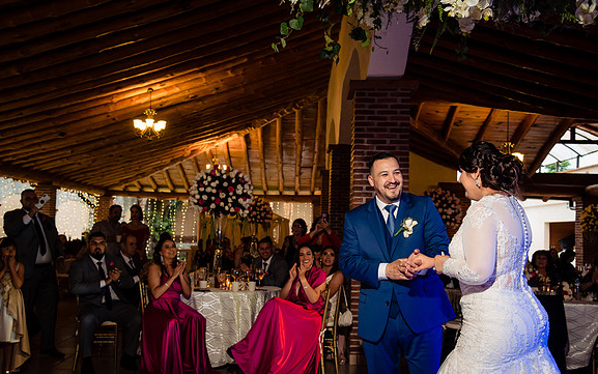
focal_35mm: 41
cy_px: 189
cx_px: 298
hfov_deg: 48.2
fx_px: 668
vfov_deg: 31.3
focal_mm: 40
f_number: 6.3
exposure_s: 1/100
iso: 2000
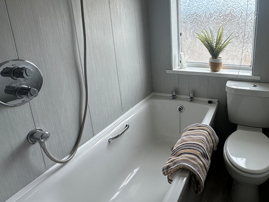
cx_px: 200
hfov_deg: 65.4
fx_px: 194
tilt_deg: -13.9
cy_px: 69
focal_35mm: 25
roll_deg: +0.1
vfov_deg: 53.9
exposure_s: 1/360
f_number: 2.2
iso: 40
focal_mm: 2.22
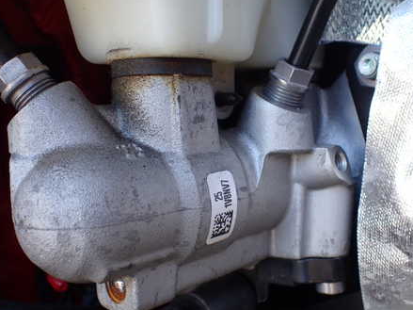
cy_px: 178
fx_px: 489
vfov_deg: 35.1
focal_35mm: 41
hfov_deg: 45.6
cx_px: 237
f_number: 2.3
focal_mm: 5.4
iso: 160
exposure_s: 1/125
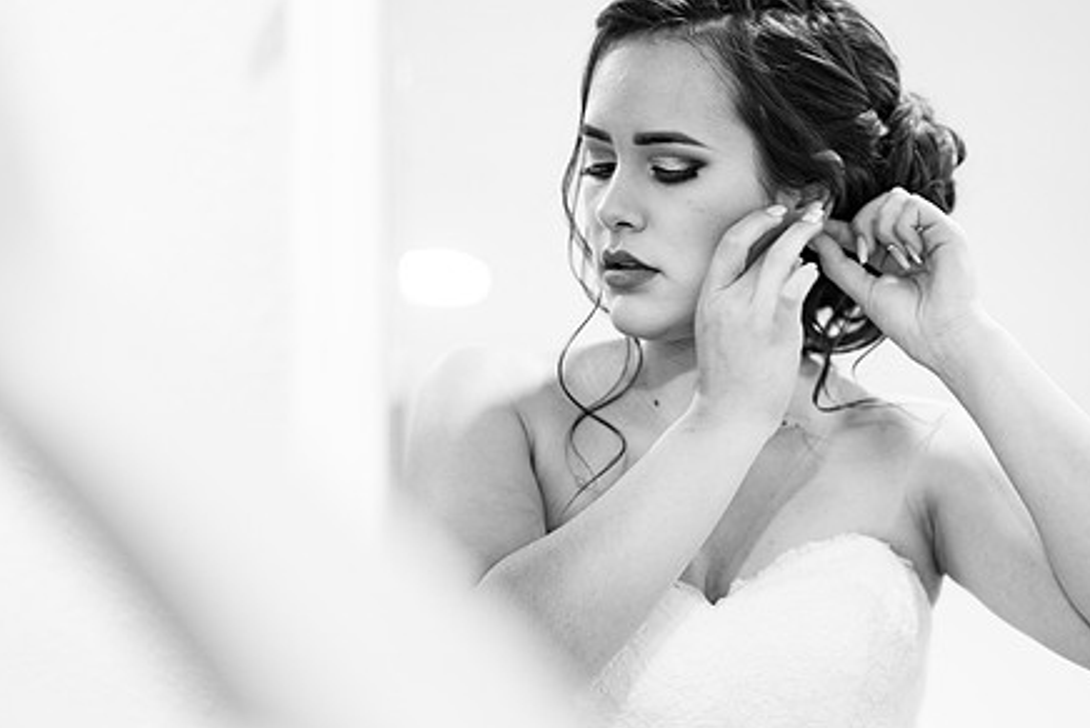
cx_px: 552
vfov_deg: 12.1
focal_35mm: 113
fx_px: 3422
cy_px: 356
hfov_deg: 18.1
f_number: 2.2
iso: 2500
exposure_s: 1/125
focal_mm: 85
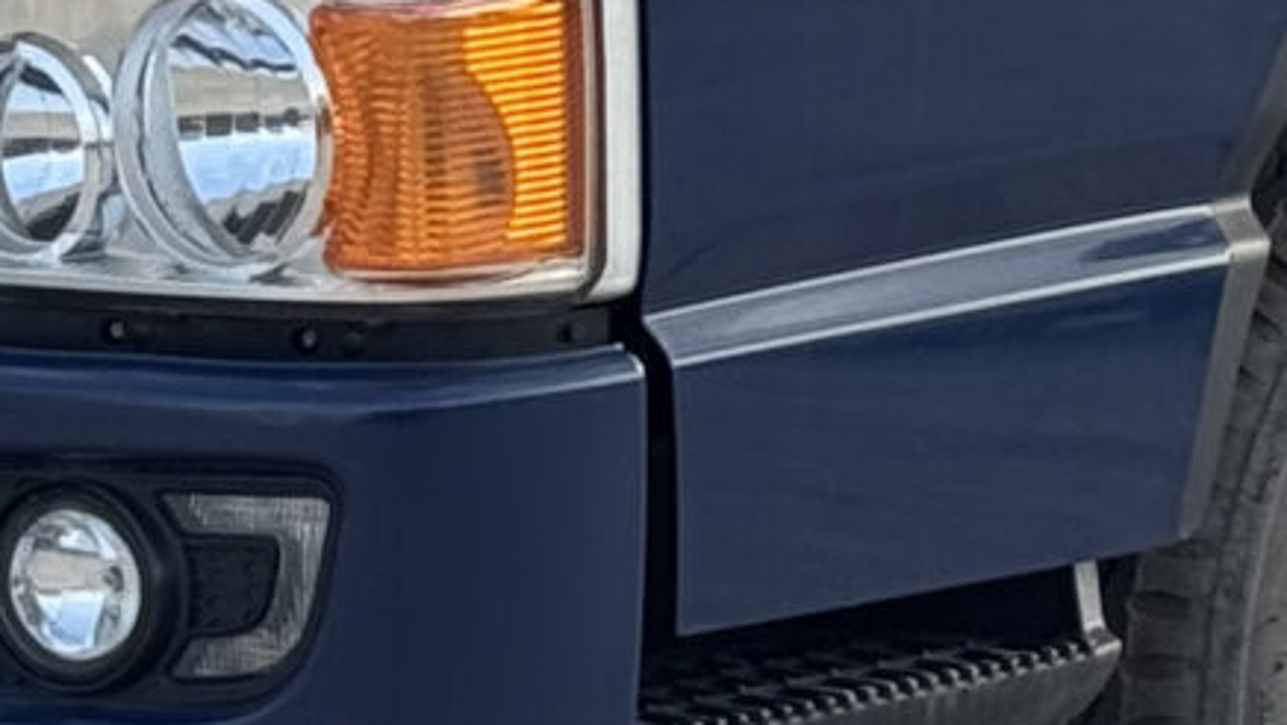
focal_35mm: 306
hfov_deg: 7.0
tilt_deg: -2.3
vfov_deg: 3.9
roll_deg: -1.2
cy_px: -887
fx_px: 10445
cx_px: 1546
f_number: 1.78
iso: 64
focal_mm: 6.76
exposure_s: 1/1011
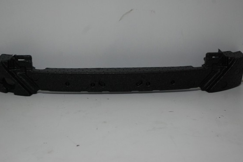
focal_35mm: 62
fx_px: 418
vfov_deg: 21.9
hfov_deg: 32.4
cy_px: 75
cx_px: 116
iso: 800
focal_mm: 36
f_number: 5.3
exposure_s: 1/40
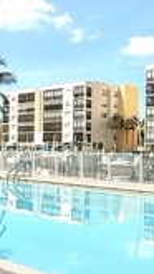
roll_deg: -1.3
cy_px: 144
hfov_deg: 19.8
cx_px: 157
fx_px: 428
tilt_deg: +0.8
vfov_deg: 35.4
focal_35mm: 59
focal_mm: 2.22
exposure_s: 1/2841
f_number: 2.2
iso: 50
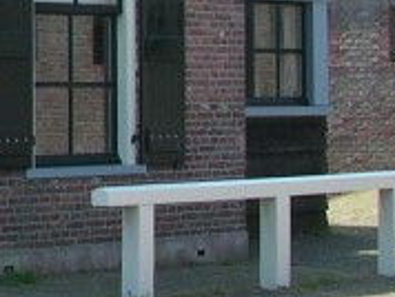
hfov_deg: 10.9
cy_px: -49
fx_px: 1897
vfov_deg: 8.9
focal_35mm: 166
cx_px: -391
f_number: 4.5
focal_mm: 5.6
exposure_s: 1/193
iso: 100
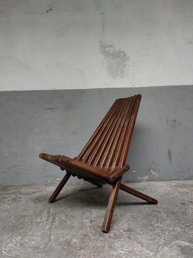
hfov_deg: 56.8
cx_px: 96
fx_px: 178
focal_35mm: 24
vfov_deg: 71.6
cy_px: 129
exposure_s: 1/30
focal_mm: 5.23
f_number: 1.8
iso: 500
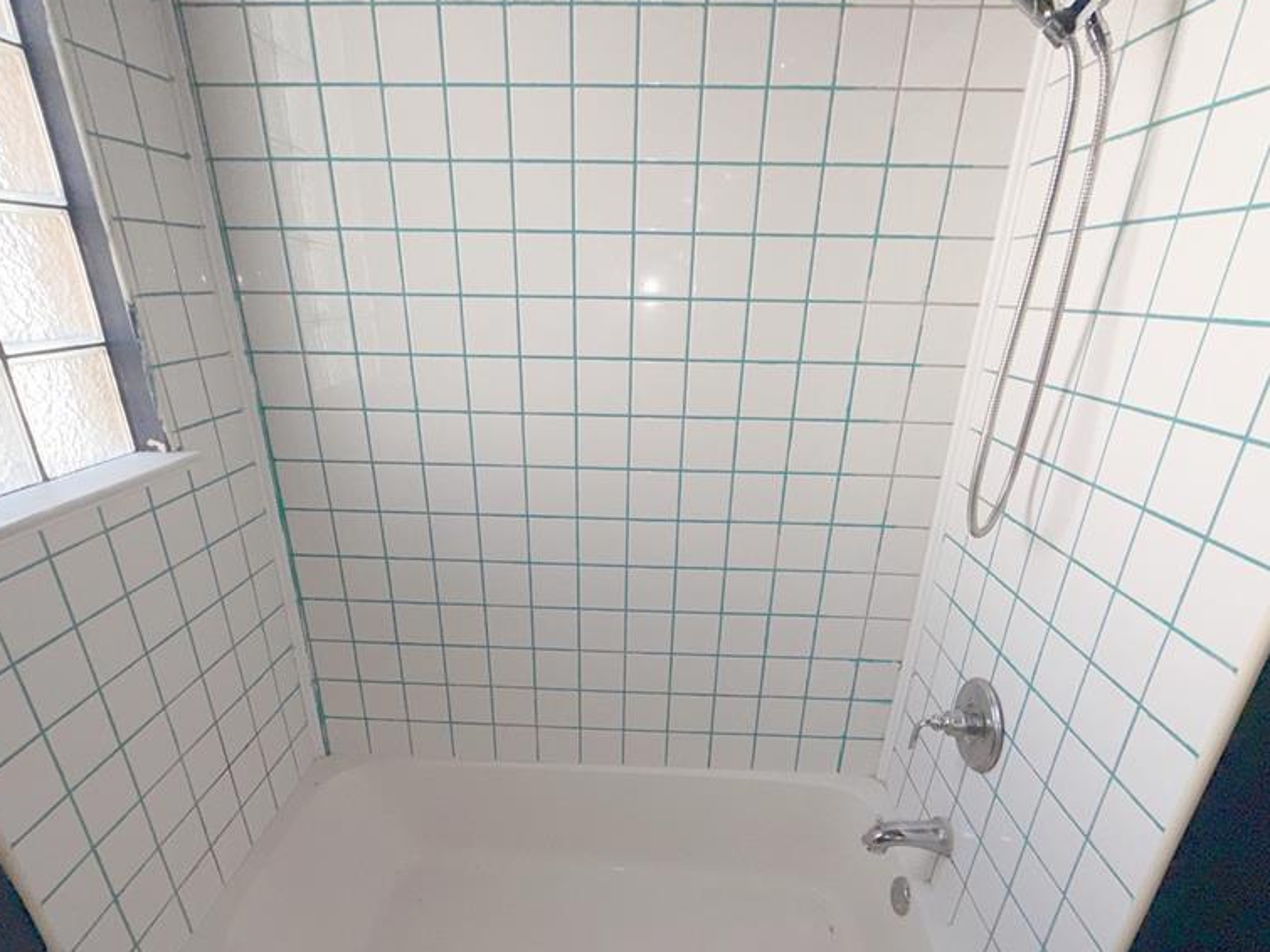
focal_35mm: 19
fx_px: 697
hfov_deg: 84.7
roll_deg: -1.0
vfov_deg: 67.4
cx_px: 624
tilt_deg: -26.1
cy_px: 606
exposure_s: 1/121
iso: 25
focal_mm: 2.22
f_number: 2.2
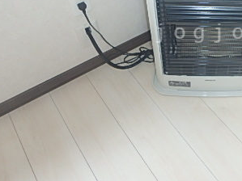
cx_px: 211
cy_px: 33
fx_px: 314
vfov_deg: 31.2
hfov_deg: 39.5
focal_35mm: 45
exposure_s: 1/30
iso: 250
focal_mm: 3.7
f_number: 3.5
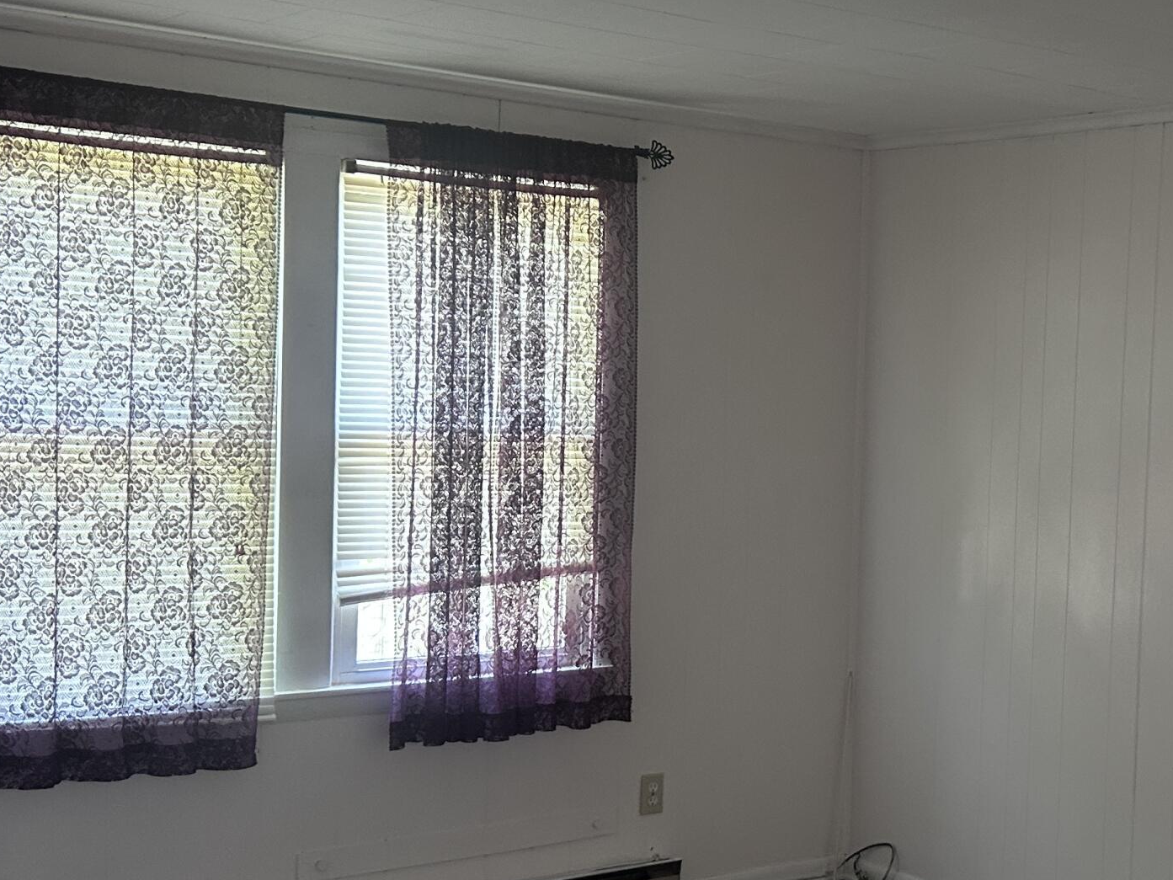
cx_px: 970
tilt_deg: -3.7
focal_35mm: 56
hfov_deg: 33.2
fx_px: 1898
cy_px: 473
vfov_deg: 26.1
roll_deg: -1.0
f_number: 1.5
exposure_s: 1/60
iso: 200
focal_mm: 5.7
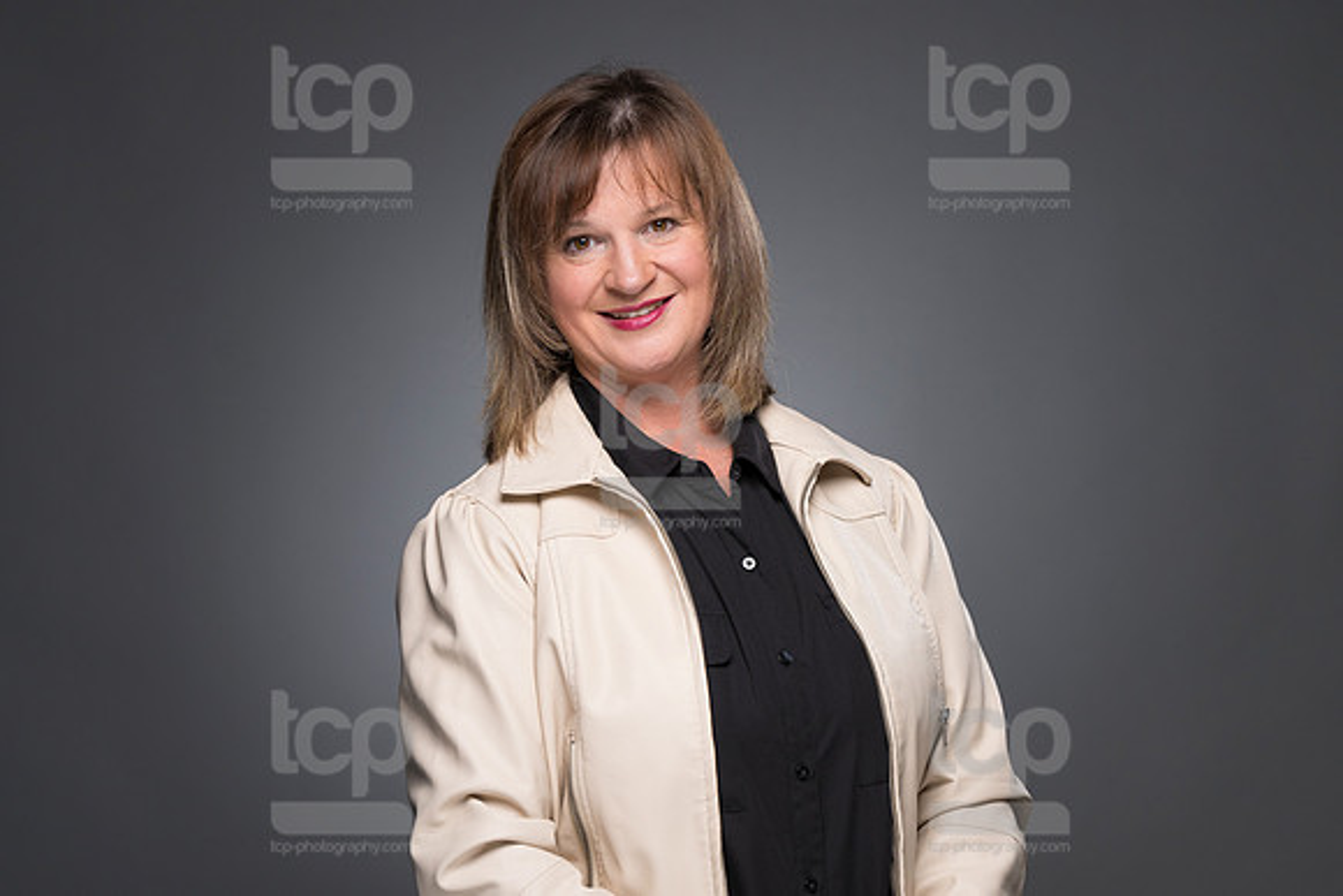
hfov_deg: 16.6
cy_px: 426
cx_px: 695
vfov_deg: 11.1
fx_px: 4611
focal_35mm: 124
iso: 200
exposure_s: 1/250
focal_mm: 95
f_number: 5.6
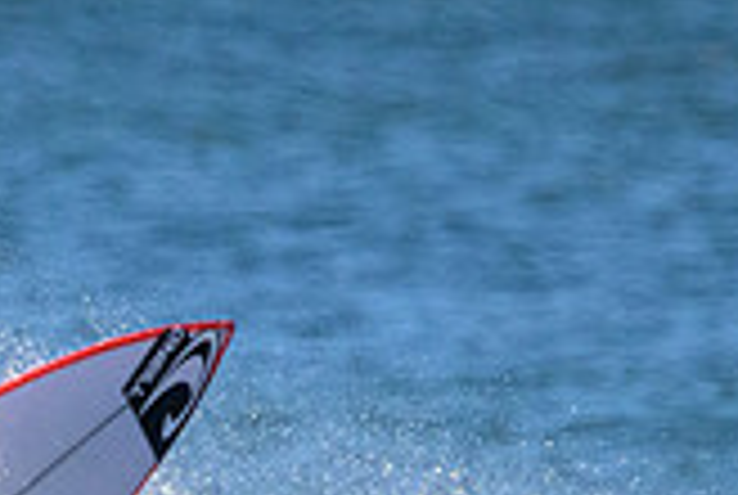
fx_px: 68367
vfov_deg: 0.4
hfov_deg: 0.6
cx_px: -13
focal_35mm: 3329
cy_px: 711
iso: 5000
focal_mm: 800
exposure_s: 1/2000
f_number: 11
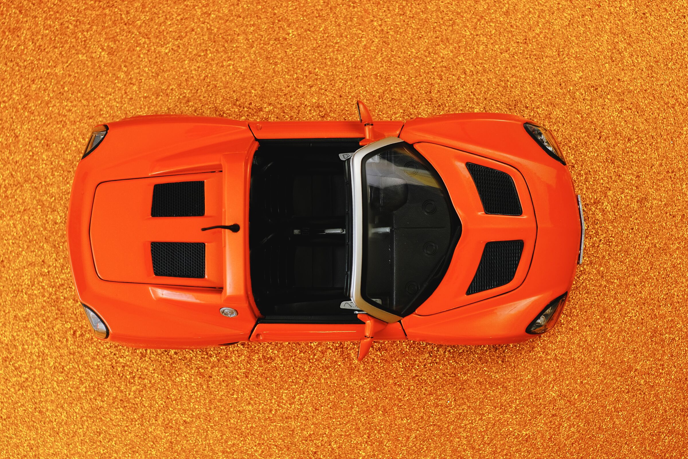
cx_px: 344
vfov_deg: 25.5
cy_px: 230
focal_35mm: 53
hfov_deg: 37.5
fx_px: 1013
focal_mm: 35
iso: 160
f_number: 4
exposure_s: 1/45
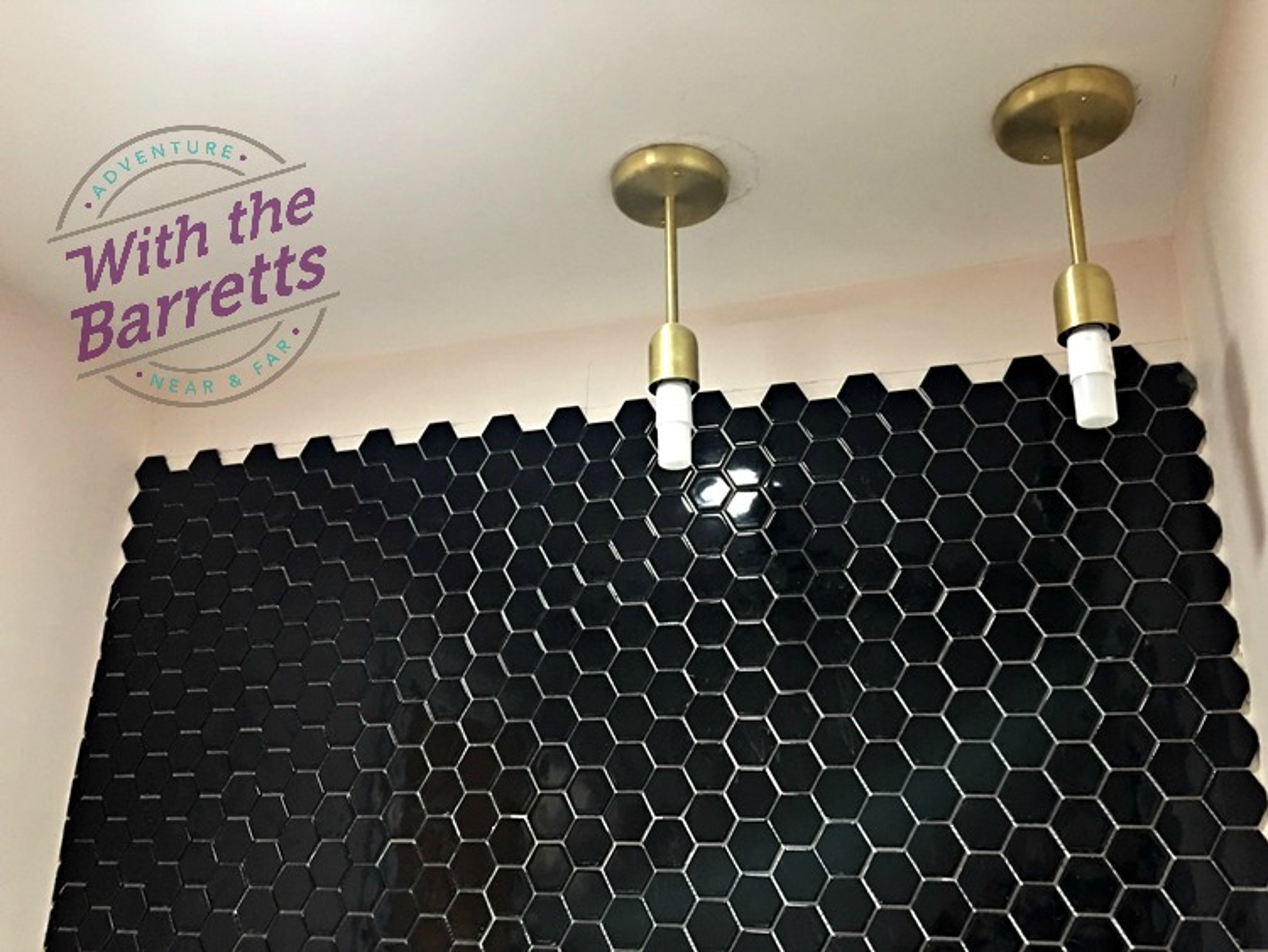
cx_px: 634
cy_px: 476
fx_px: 1063
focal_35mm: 29
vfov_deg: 48.3
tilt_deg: +21.2
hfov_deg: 61.6
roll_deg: -1.5
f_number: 2.2
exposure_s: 1/4
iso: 80
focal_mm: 4.15
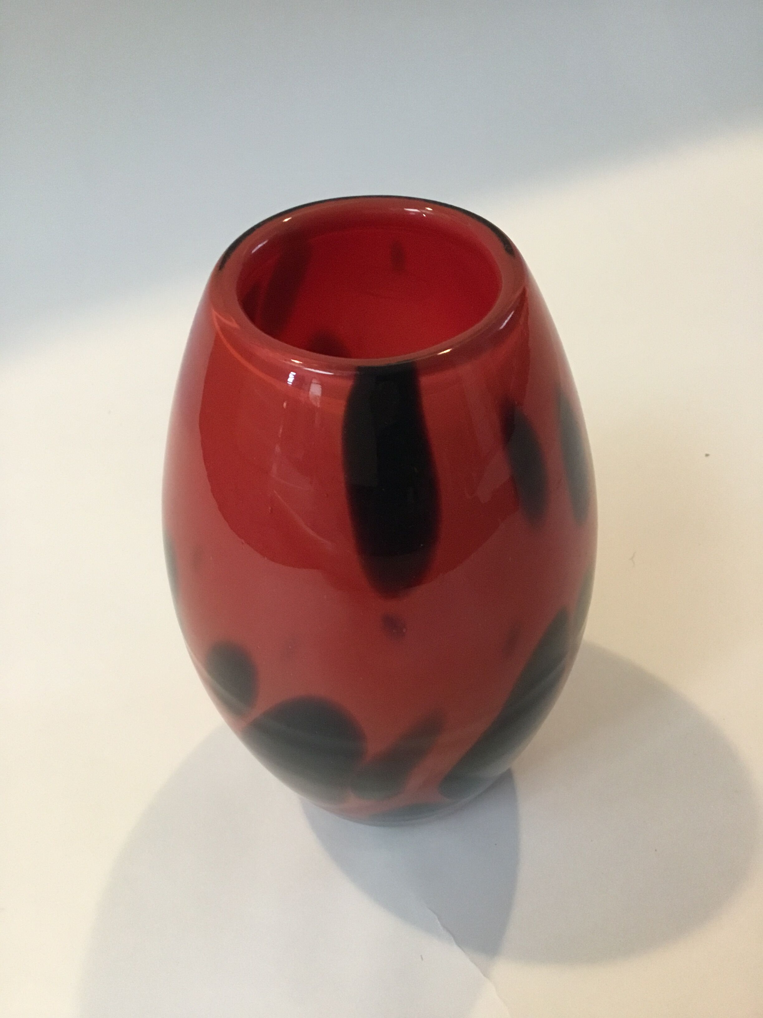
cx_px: 382
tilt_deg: -47.8
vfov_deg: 58.4
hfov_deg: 45.4
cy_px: 509
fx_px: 911
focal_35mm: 31
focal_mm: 3.3
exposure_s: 1/33
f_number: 2.4
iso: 200
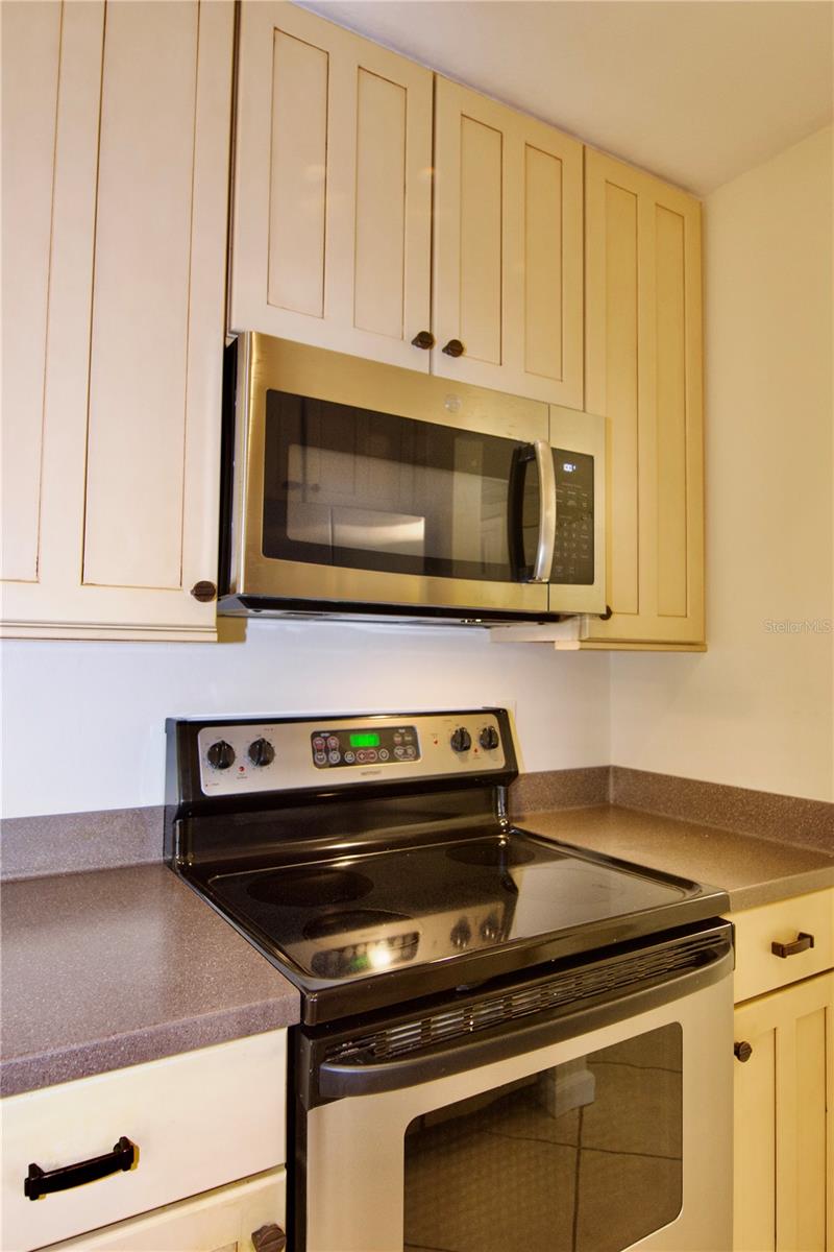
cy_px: 626
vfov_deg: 81.2
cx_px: 417
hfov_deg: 59.5
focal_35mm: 21
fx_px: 730
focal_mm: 14
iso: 1600
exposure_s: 1/60
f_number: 4
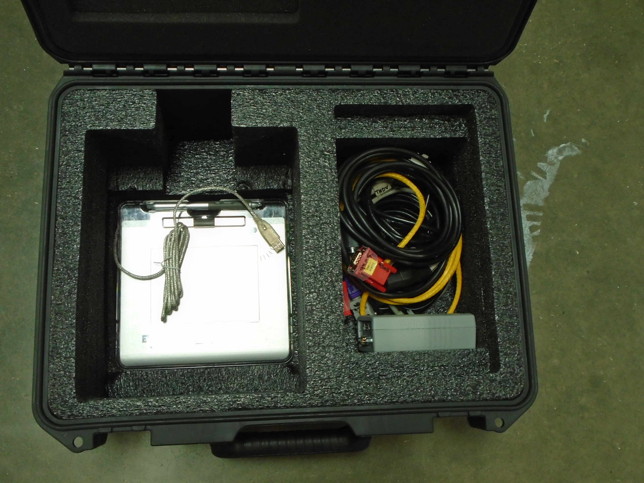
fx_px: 670
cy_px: 242
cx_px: 322
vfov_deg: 39.7
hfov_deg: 51.4
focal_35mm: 36
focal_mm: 6.4
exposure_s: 1/15
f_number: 3.8
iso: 400
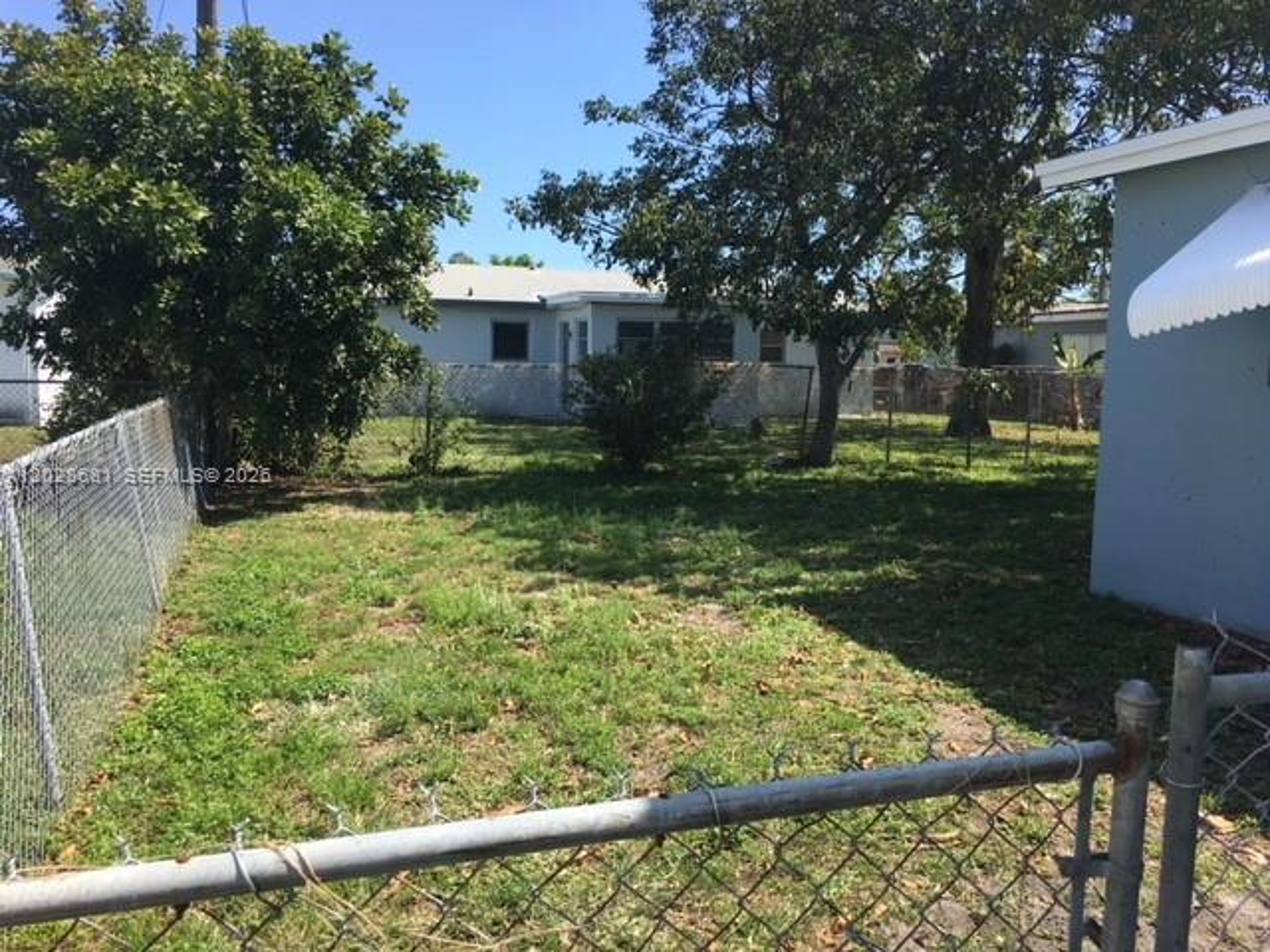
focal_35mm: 29
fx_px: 1064
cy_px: 476
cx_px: 635
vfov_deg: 48.2
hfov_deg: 61.7
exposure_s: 1/999
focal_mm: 4.15
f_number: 2.2
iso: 25
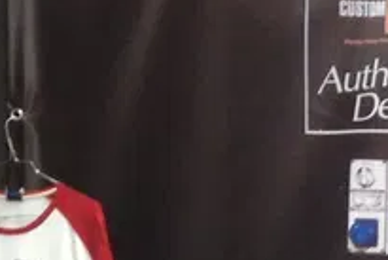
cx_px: 844
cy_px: 733
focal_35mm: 201
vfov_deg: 6.4
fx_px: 2168
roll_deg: -1.5
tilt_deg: -6.9
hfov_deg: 9.4
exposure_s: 1/20
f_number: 2.4
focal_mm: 4.12
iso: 100
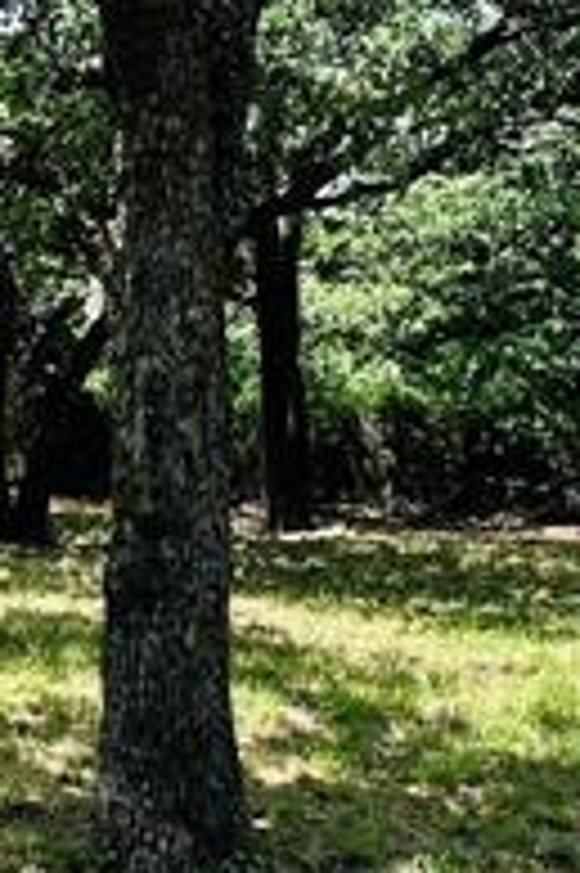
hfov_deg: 14.1
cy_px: 387
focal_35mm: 77
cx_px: -670
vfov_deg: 26.3
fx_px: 1864
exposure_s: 1/456
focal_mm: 2.22
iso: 40
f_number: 2.2
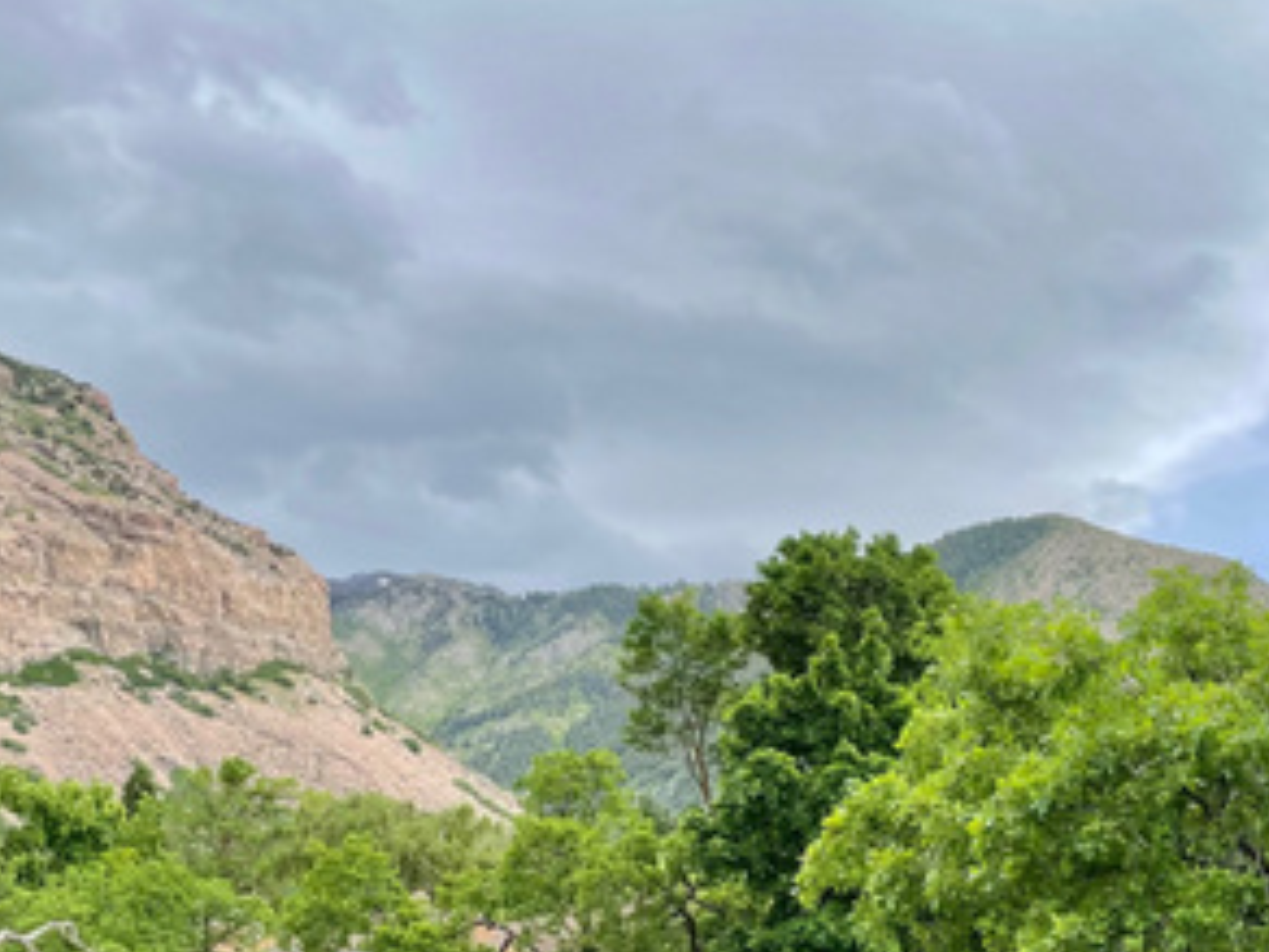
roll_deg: +1.1
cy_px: 956
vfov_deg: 24.5
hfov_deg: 33.6
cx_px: 782
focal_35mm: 57
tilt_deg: +5.8
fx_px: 2090
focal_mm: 4.2
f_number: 1.6
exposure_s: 1/2304
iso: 32
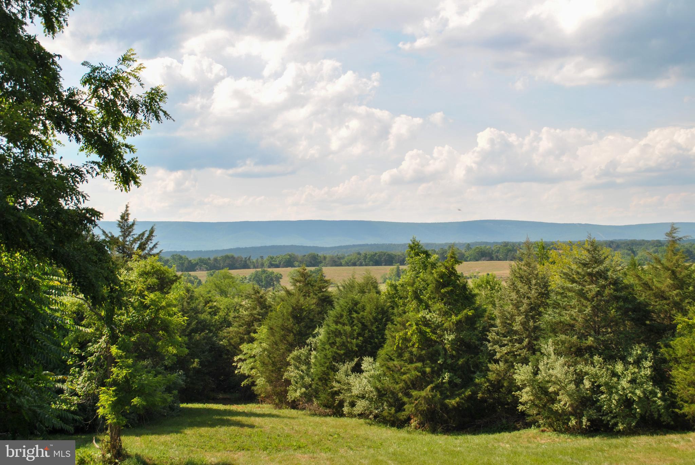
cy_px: 232
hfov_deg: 41.1
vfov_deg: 28.1
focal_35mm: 48
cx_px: 348
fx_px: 928
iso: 100
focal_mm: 32
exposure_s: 1/200
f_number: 7.1
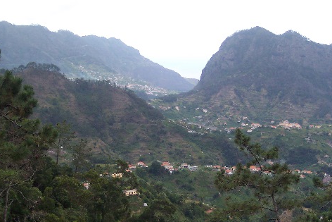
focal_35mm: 67
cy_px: 115
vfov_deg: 20.3
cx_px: 193
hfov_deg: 30.0
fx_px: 618
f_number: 2.8
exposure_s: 1/350
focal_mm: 8
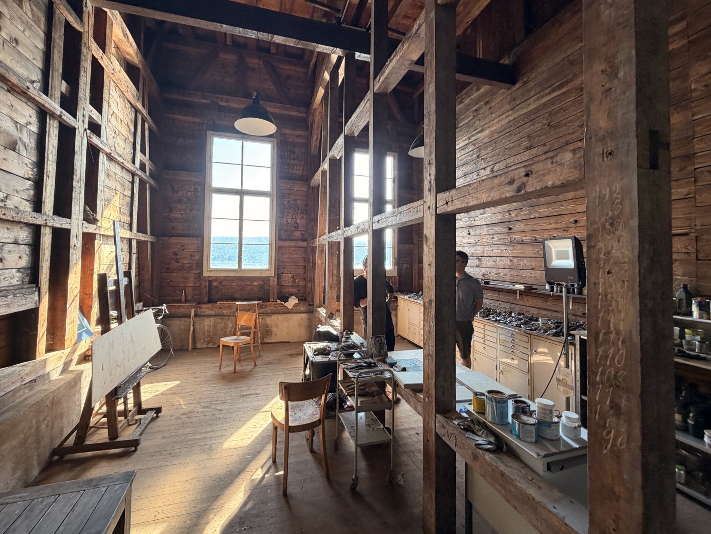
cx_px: 343
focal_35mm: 15
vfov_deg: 81.7
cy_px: 251
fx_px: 308
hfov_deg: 98.1
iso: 125
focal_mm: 2.22
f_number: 2.2
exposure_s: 1/121
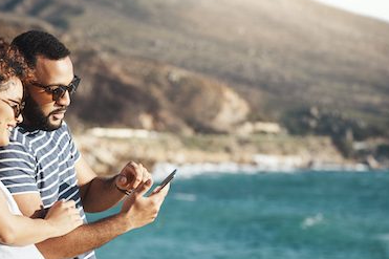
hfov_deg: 11.9
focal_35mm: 172
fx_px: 1858
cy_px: 195
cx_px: 58
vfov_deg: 8.0
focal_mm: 85
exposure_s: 1/640
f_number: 4
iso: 125
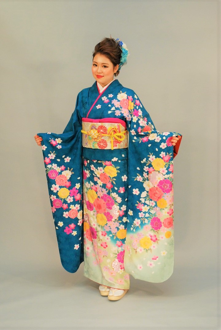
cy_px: 165
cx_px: 110
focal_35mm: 51
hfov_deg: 26.5
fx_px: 468
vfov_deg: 38.8
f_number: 6.3
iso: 800
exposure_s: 1/50
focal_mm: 34
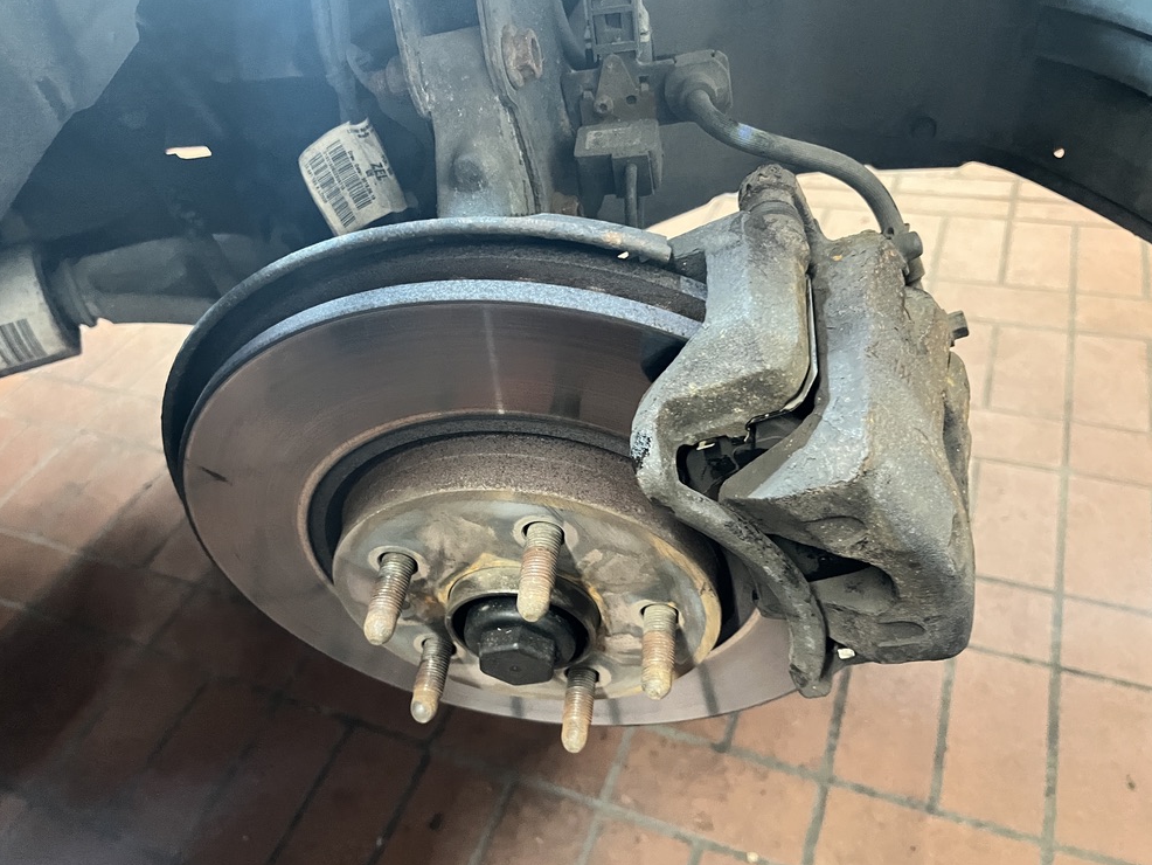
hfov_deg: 65.3
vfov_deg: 51.4
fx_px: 899
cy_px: 438
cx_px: 556
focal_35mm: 27
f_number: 1.6
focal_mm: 5.1
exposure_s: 1/30
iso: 1000
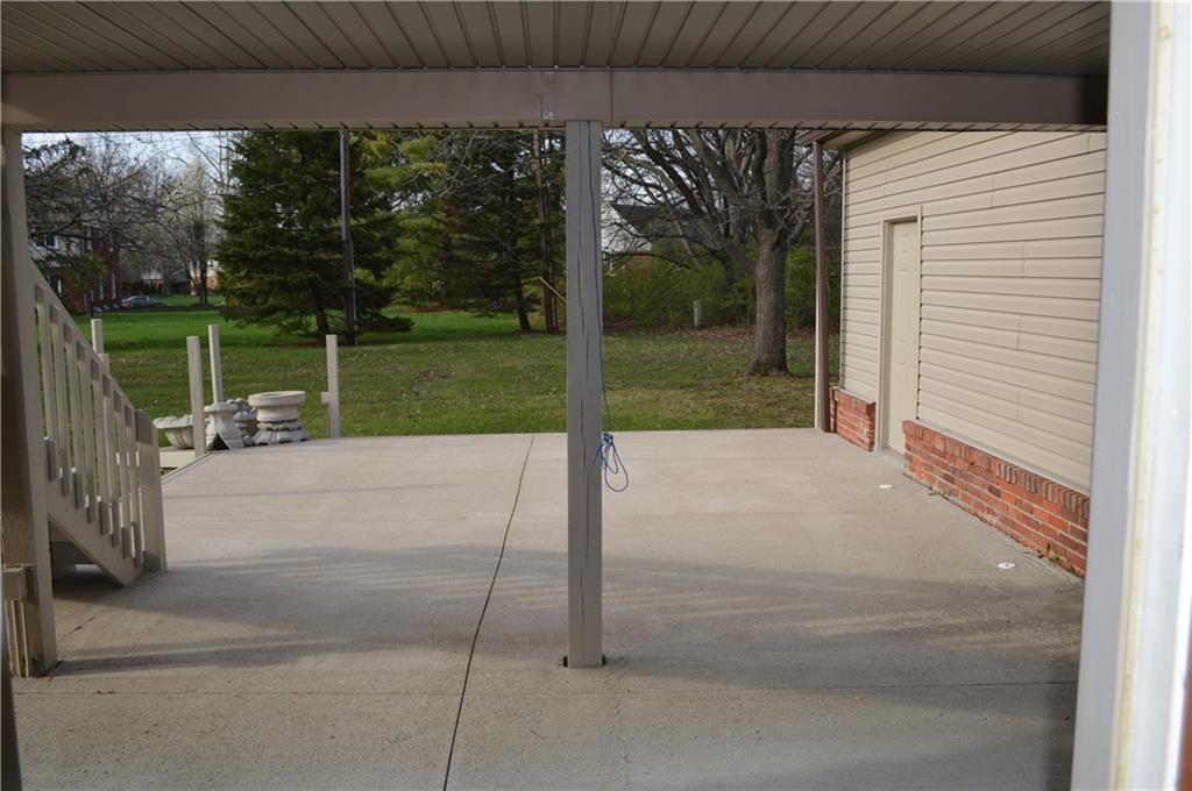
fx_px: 992
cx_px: 596
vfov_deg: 43.5
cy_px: 396
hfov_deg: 62.0
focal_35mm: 30
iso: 100
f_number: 6.3
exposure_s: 1/200
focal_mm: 20
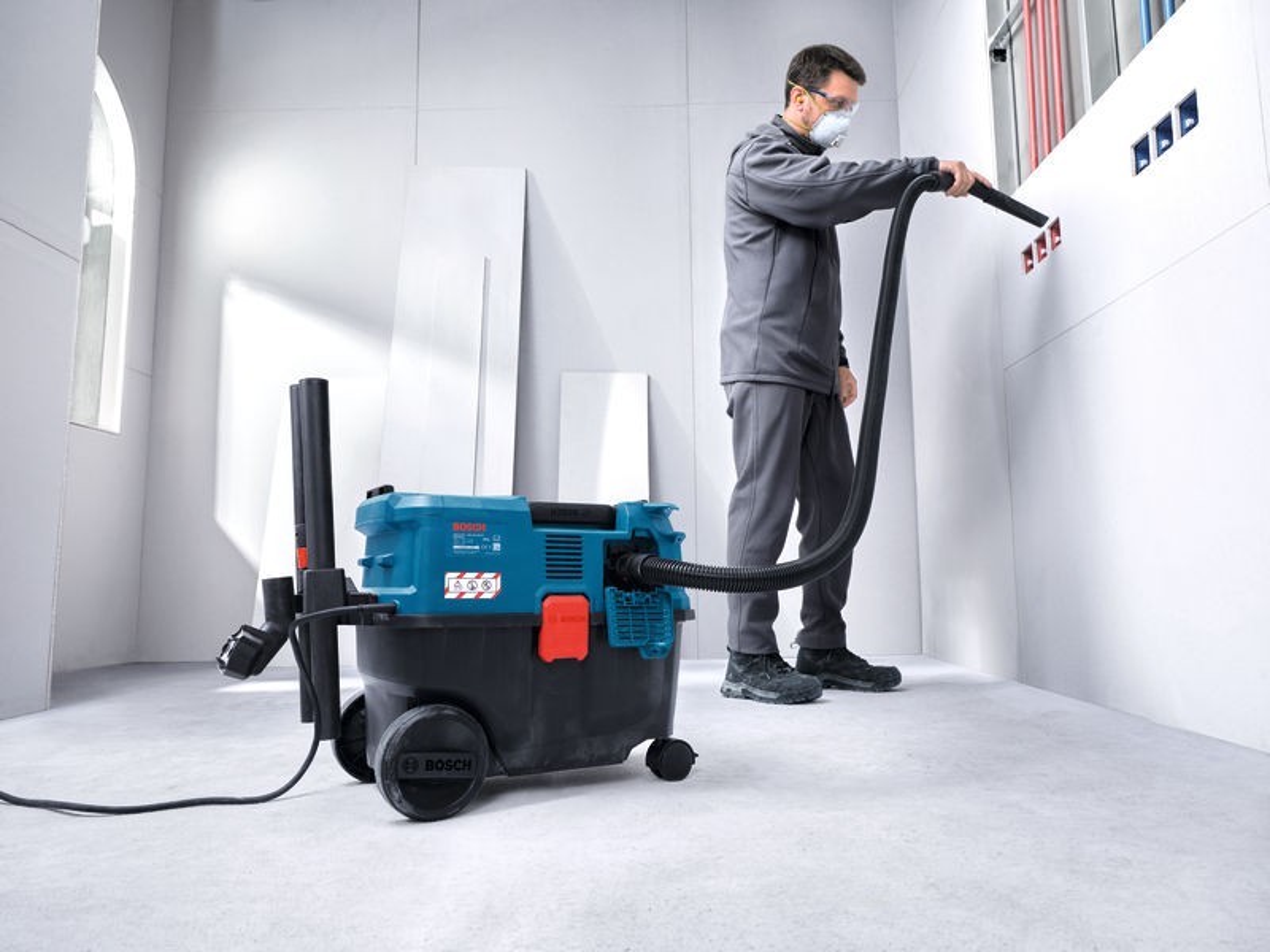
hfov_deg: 71.6
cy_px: 476
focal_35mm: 24
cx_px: 635
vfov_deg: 56.8
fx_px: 881
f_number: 10
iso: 800
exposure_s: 1/125
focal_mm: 29.9
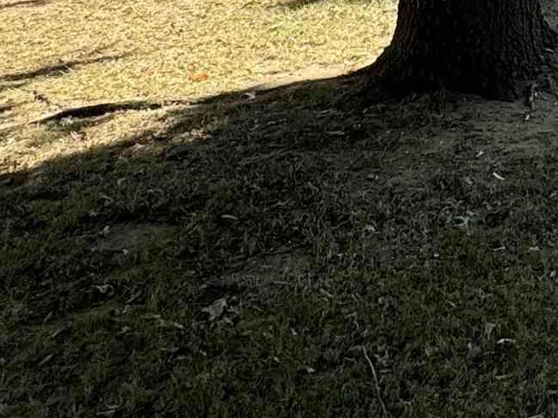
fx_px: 1064
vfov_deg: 18.0
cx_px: 823
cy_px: -321
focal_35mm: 66
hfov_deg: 23.7
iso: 40
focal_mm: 2.22
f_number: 2.2
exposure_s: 1/277
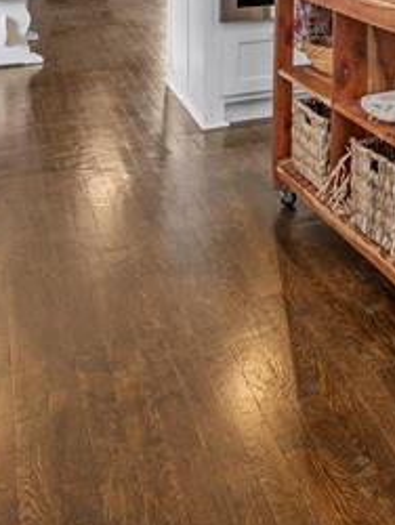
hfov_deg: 17.8
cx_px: 782
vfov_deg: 27.9
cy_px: -132
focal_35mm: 59
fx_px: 896
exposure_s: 1/2.5
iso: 160
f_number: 8
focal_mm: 15
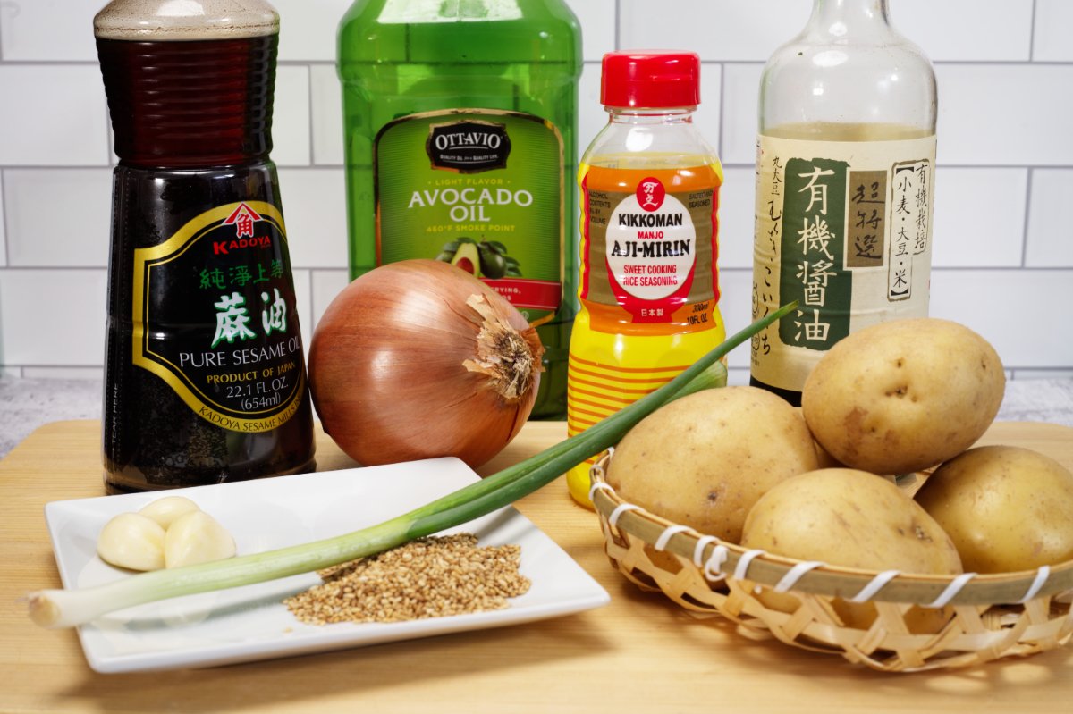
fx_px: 1698
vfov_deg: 23.8
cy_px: 357
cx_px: 536
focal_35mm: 57
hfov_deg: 35.1
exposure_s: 1/5
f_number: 11
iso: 100
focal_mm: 57
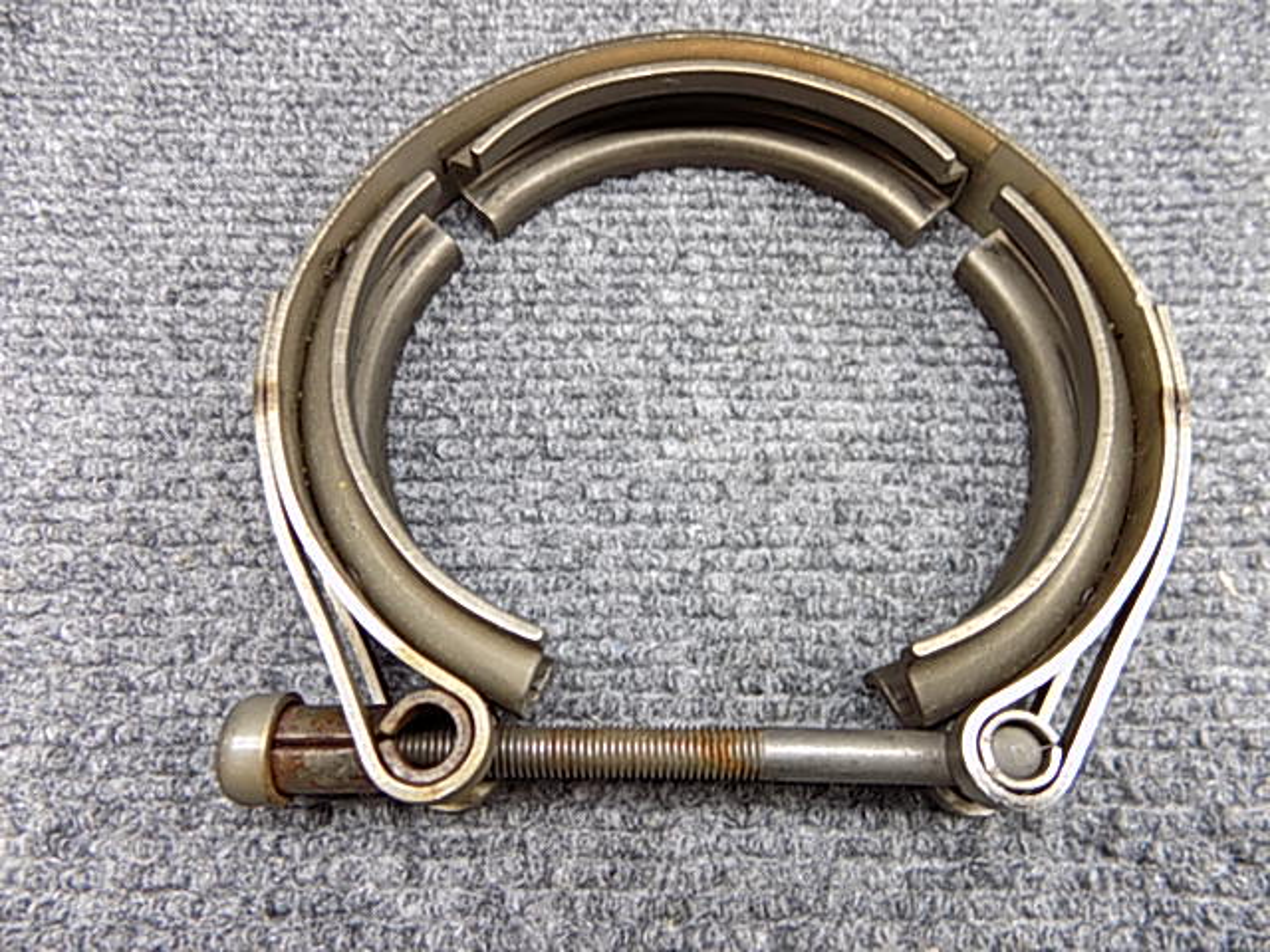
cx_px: 635
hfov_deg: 73.9
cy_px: 476
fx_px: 844
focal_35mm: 23
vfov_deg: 58.9
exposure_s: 1/30
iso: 100
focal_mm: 4
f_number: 3.1
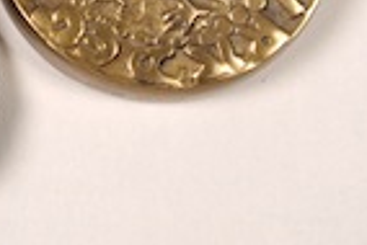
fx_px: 1783
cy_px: -125
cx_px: -132
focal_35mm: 175
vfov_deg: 7.7
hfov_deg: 11.4
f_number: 11
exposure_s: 1/8
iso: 100
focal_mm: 33
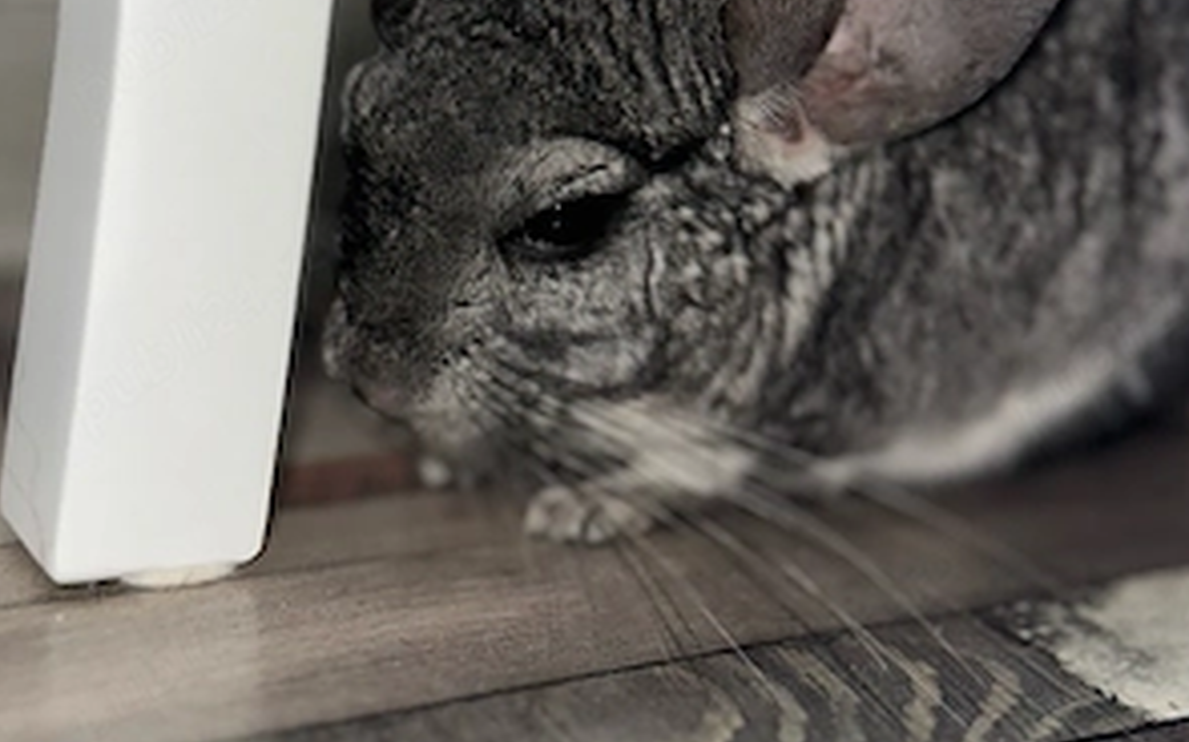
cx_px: 597
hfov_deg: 29.8
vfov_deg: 18.5
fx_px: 2235
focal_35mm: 69
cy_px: 65
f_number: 1.78
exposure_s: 1/50
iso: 50
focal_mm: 6.86
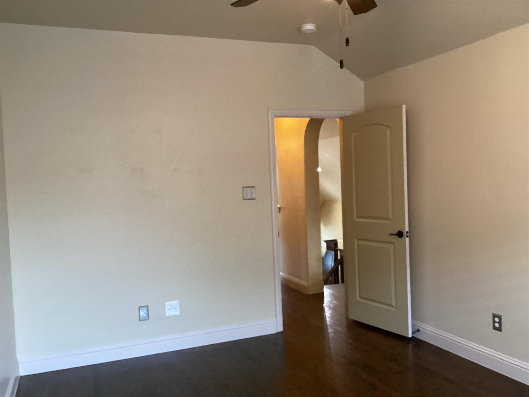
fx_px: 474
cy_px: 198
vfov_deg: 45.4
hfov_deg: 58.4
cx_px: 264
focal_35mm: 31
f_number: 2.4
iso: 250
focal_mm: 3.3
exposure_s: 1/40
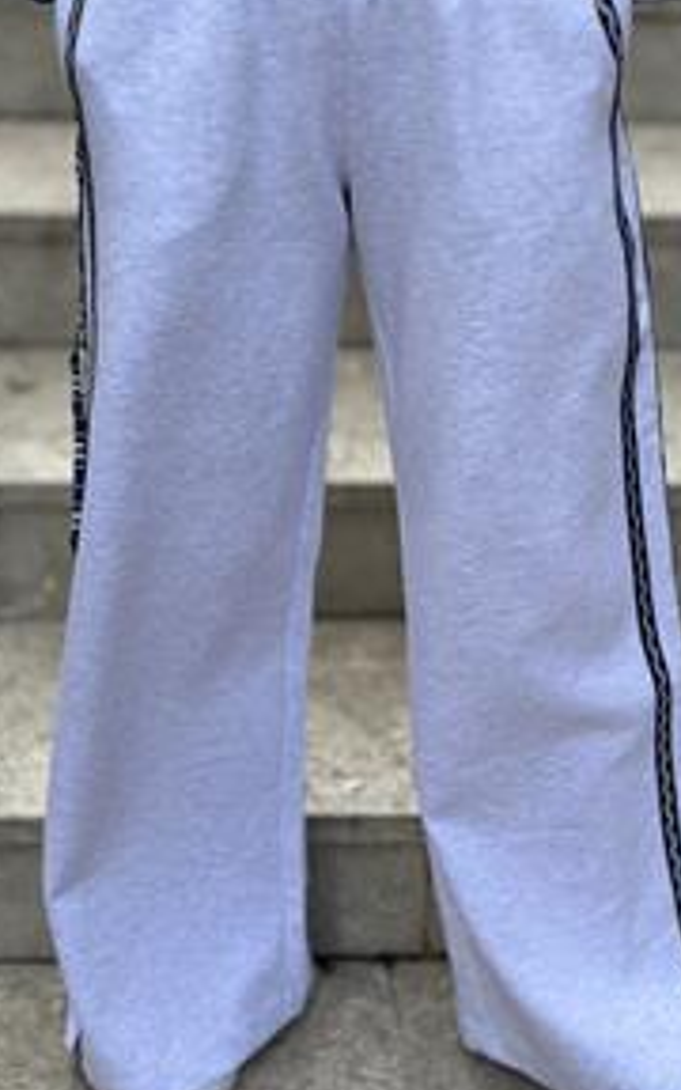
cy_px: 448
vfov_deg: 28.2
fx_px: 2168
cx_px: 318
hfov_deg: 17.9
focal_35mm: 73
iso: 80
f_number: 1.78
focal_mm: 6.86
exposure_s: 1/623
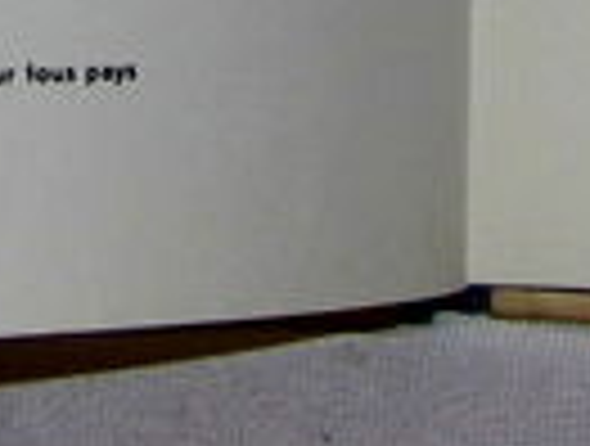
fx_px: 5589
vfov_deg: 4.3
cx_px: 595
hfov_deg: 6.0
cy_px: -1054
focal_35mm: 327
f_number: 3.5
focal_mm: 7.7
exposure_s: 1/60
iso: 100
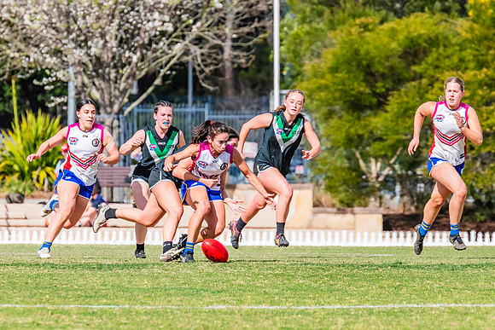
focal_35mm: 567
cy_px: 166
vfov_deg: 2.4
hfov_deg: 3.6
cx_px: 203
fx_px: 7802
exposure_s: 1/1250
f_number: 11
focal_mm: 420
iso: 800
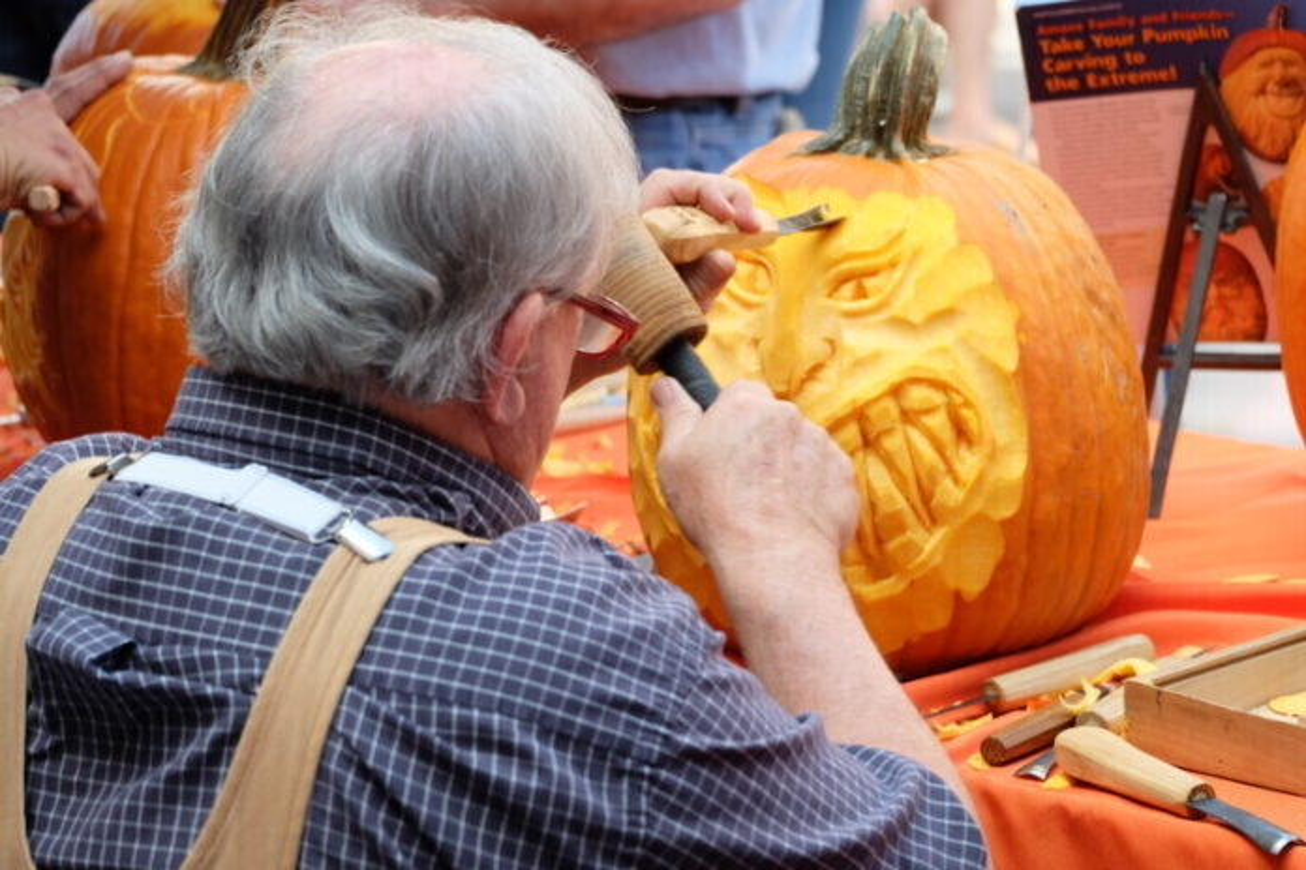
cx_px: 653
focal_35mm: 120
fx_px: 4353
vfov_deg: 11.4
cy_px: 435
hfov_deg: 17.1
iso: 400
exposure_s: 1/105
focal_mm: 80
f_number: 5.2
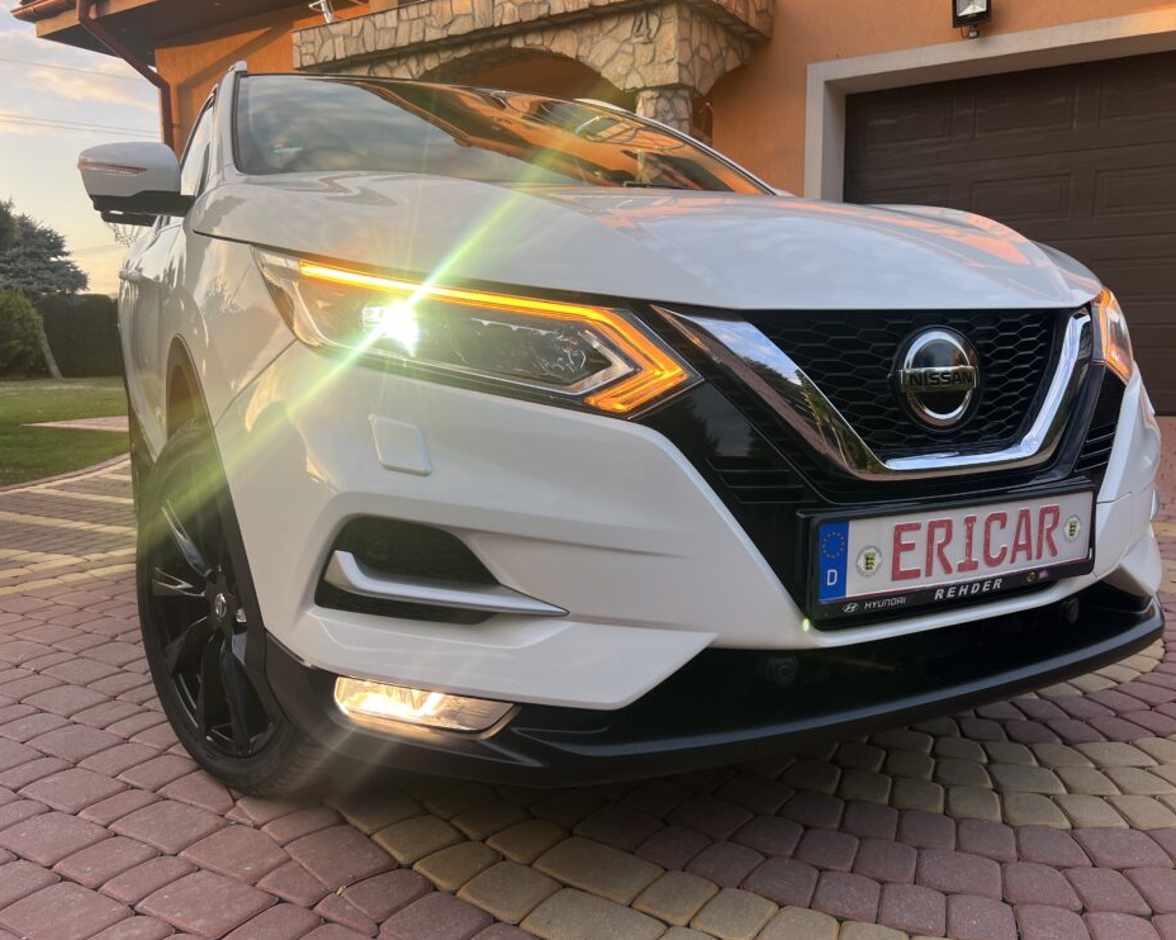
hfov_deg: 62.2
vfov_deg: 51.5
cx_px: 612
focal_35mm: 28
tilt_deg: -6.9
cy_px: 461
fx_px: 974
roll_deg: +0.2
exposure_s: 1/303
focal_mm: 5.7
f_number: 1.5
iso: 50
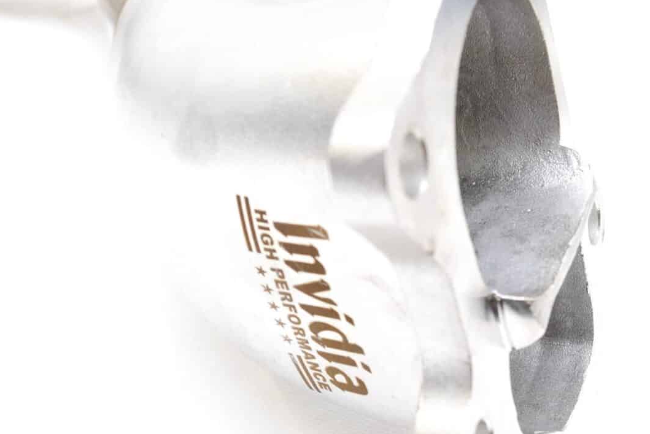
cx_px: 211
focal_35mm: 61
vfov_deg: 22.3
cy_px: 212
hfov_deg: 32.6
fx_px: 1102
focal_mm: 21
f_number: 5.6
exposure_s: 1/125
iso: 400
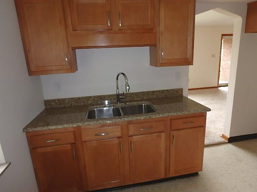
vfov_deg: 63.4
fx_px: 156
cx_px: 128
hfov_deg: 79.0
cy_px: 96
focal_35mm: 21
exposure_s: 1/30
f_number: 3.5
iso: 400
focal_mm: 3.7
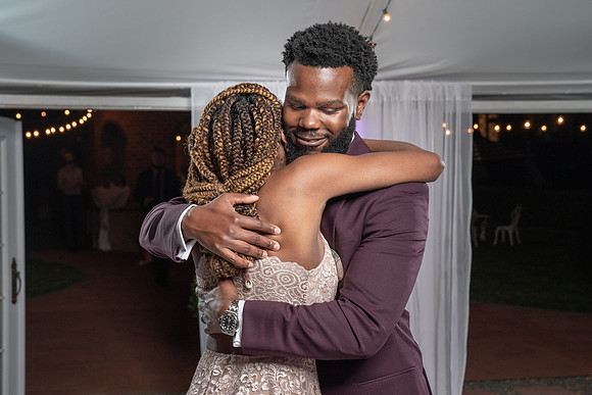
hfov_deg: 33.0
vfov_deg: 22.4
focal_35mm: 61
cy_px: 217
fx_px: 998
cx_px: 267
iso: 1000
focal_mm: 55
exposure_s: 1/200
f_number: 5.6
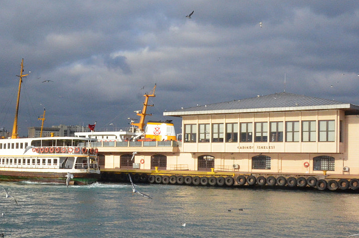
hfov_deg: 31.4
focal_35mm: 61
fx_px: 607
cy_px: 145
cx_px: 35
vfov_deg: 22.1
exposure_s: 1/1000
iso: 2000
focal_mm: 18
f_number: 16
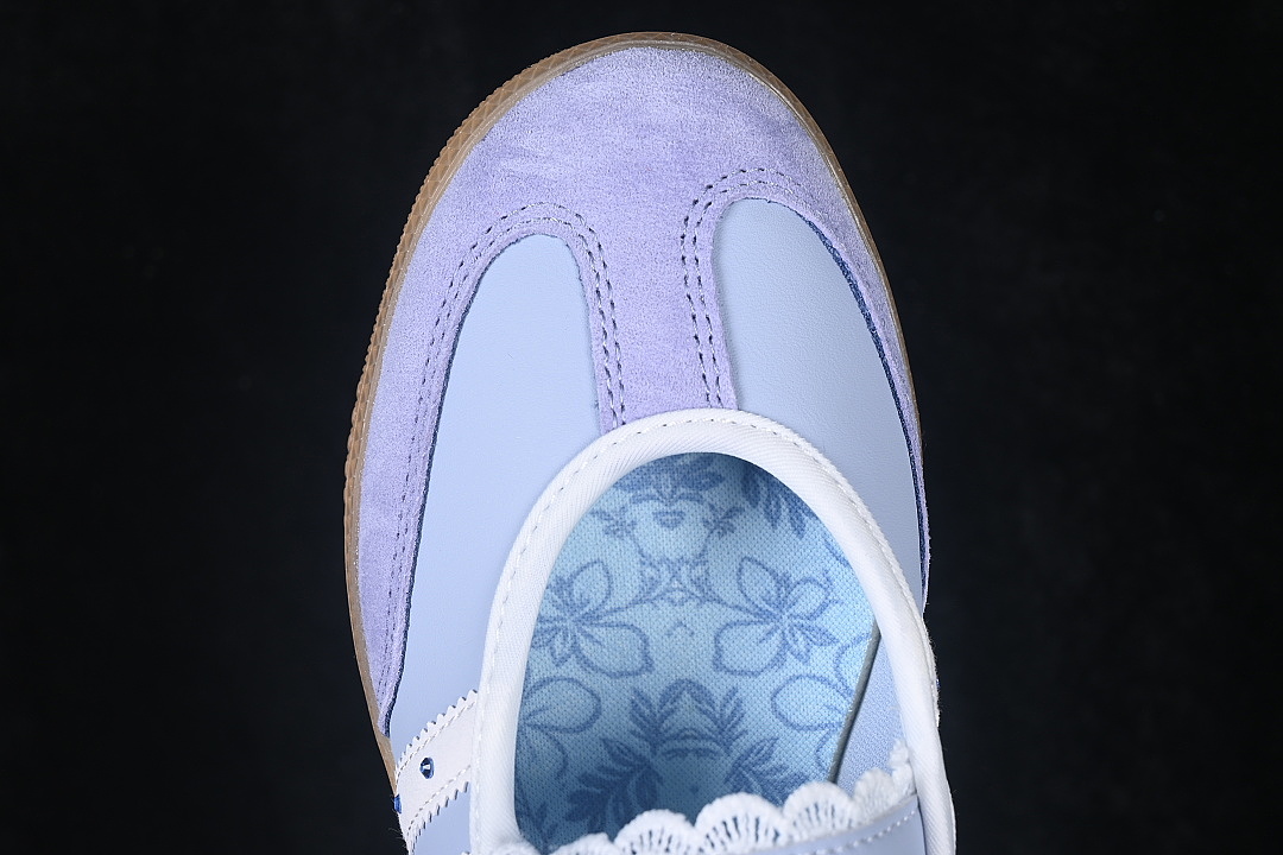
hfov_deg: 27.0
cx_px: 642
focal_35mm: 75
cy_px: 428
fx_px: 2673
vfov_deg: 18.2
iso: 160
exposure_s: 1/80
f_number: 7.1
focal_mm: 50
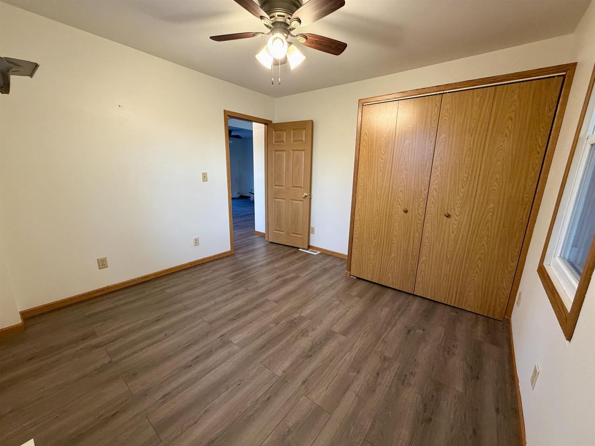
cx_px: 298
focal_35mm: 14
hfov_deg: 102.1
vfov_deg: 85.7
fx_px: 241
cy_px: 223
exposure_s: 1/60
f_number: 2.2
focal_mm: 2.22
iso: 320
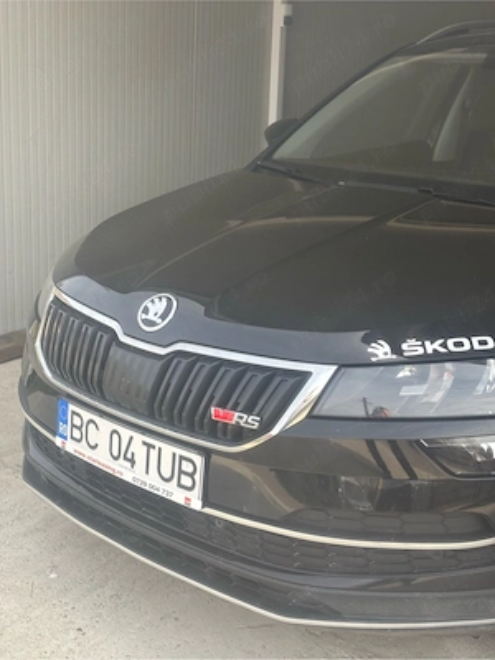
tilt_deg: -14.7
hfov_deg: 28.0
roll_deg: -2.5
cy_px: 330
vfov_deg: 36.8
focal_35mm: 52
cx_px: 248
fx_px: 991
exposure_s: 1/361
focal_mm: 5.96
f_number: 1.6
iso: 32
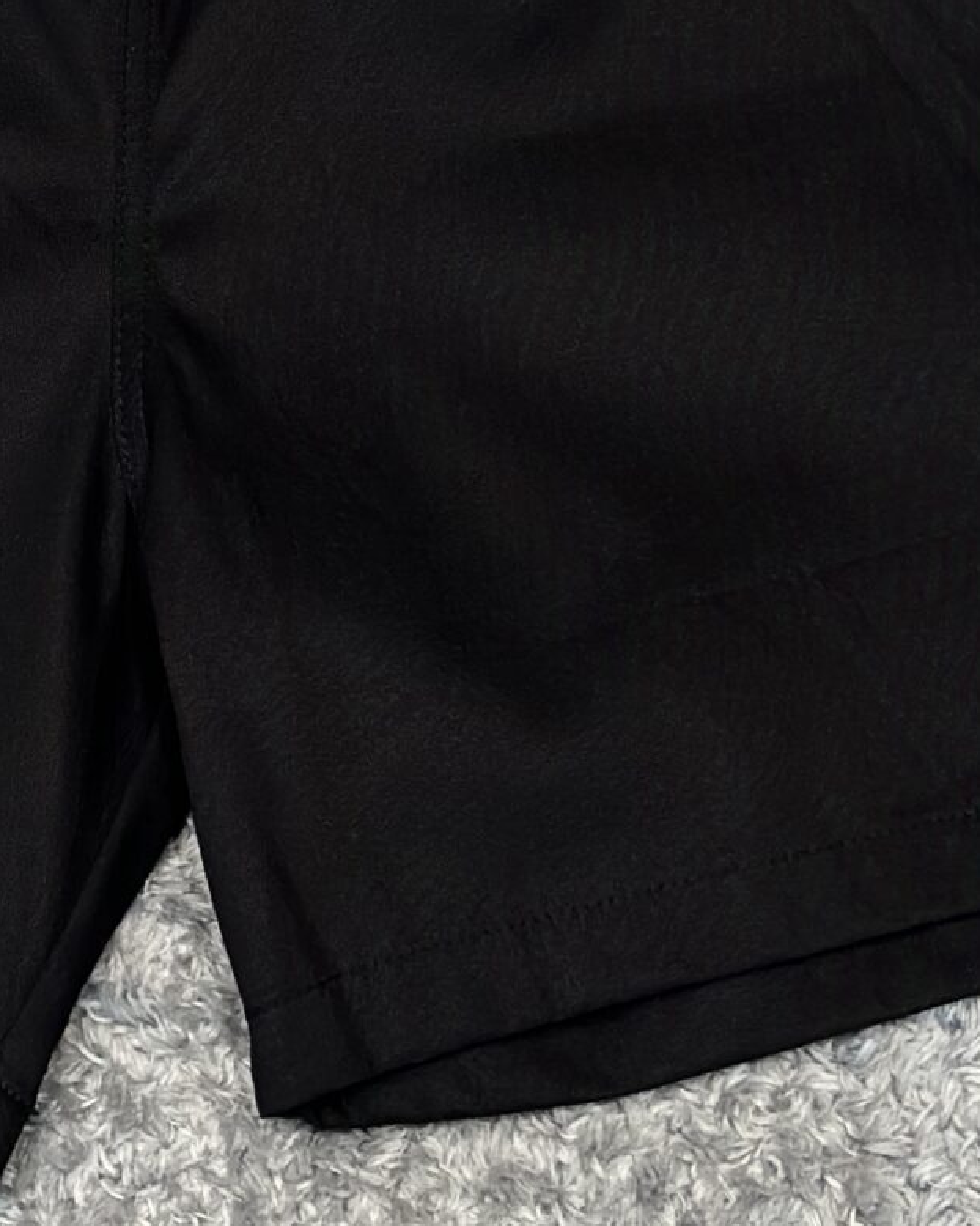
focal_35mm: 154
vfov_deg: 12.4
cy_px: 123
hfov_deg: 10.0
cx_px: 146
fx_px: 5584
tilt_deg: -71.3
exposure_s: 1/120
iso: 160
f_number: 1.78
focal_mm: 6.86
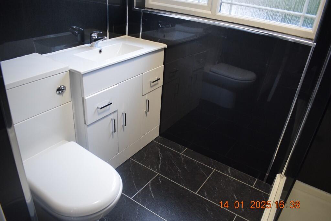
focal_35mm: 27
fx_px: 248
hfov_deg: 67.4
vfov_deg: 48.0
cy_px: 110
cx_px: 166
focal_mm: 18
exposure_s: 1/60
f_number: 3.5
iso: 1600
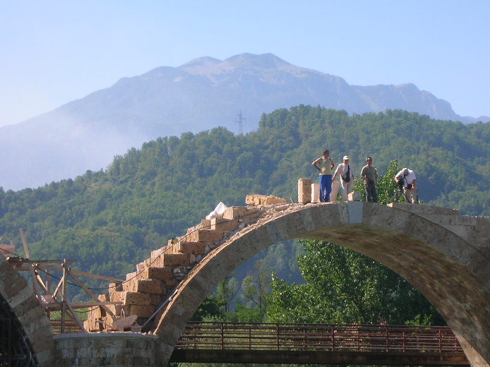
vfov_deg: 9.6
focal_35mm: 155
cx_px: 316
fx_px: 2193
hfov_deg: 12.7
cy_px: 181
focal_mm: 17.4
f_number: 5.4
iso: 50
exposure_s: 1/210
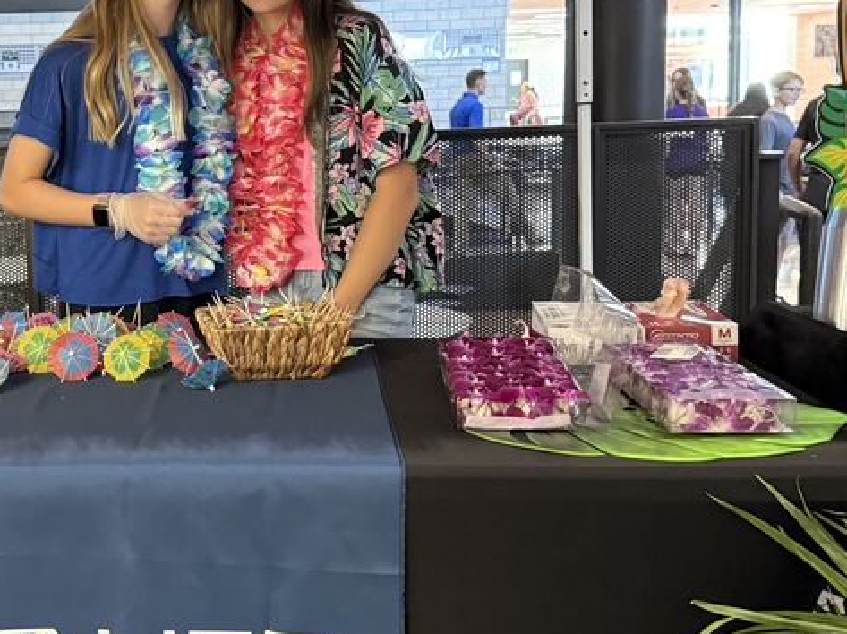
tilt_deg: -6.4
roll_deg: +0.9
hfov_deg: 35.6
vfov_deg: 27.9
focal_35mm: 52
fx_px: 1271
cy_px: 245
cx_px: 163
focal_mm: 6.76
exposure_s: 1/30
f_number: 1.78
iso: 800
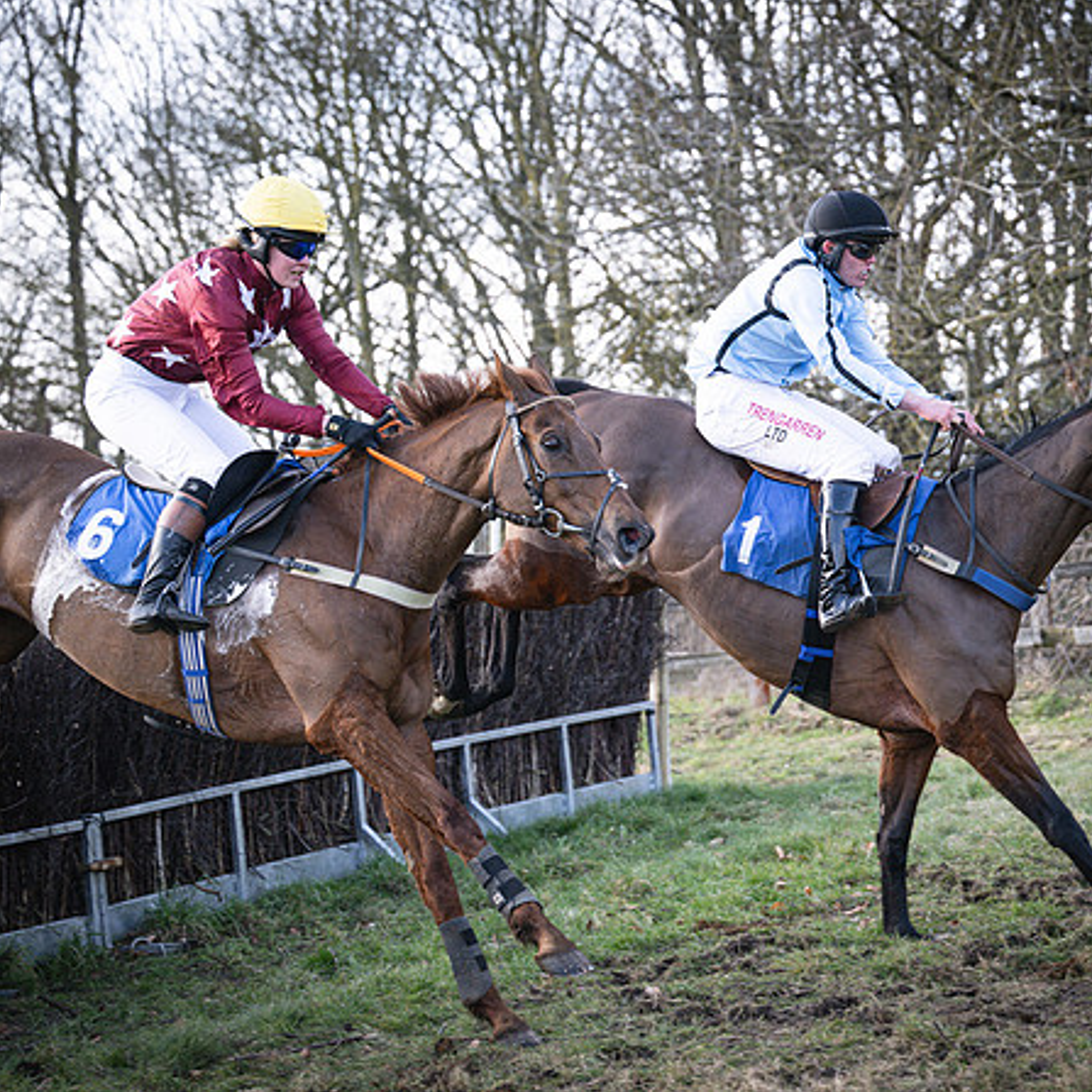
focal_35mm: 90
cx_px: 598
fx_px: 3212
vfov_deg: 19.3
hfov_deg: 19.3
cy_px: 545
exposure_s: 1/1600
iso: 400
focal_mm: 70
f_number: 2.8
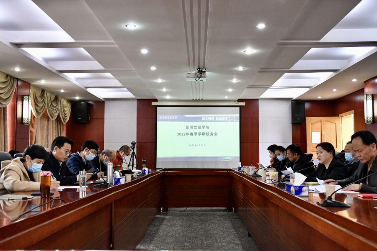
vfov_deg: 36.9
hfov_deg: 53.1
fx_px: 377
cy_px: 126
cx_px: 188
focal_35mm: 36
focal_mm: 24
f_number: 5.6
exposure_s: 1/100
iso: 2500
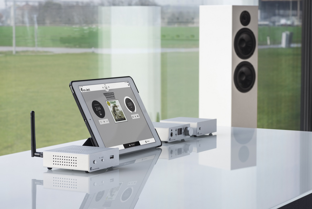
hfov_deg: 19.4
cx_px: 156
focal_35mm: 105
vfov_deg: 13.1
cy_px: 104
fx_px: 910
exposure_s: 1
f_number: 22
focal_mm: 105
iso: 100
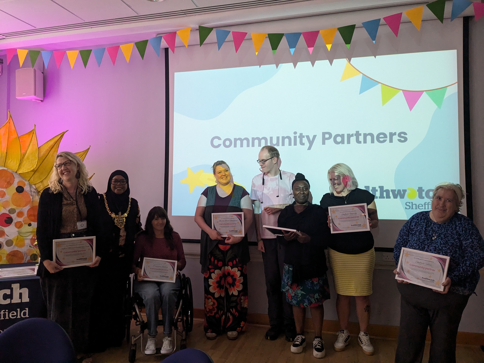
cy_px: 182
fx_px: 378
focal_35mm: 27
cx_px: 242
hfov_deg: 65.3
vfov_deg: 51.4
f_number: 1.73
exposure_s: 1/99.9
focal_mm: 4.38
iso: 769
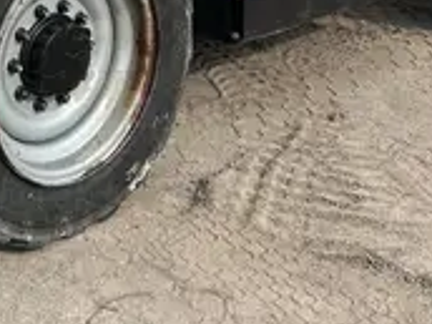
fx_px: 1036
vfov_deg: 16.4
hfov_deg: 23.1
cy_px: -144
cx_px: 73
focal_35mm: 83
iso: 50
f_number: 1.5
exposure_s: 1/1972
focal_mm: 5.7
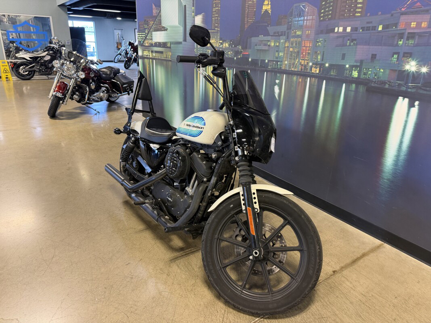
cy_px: 162
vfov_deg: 56.8
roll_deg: -1.4
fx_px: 299
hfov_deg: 71.6
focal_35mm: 24
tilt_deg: -18.3
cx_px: 216
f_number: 1.78
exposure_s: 1/60
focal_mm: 6.76
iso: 320
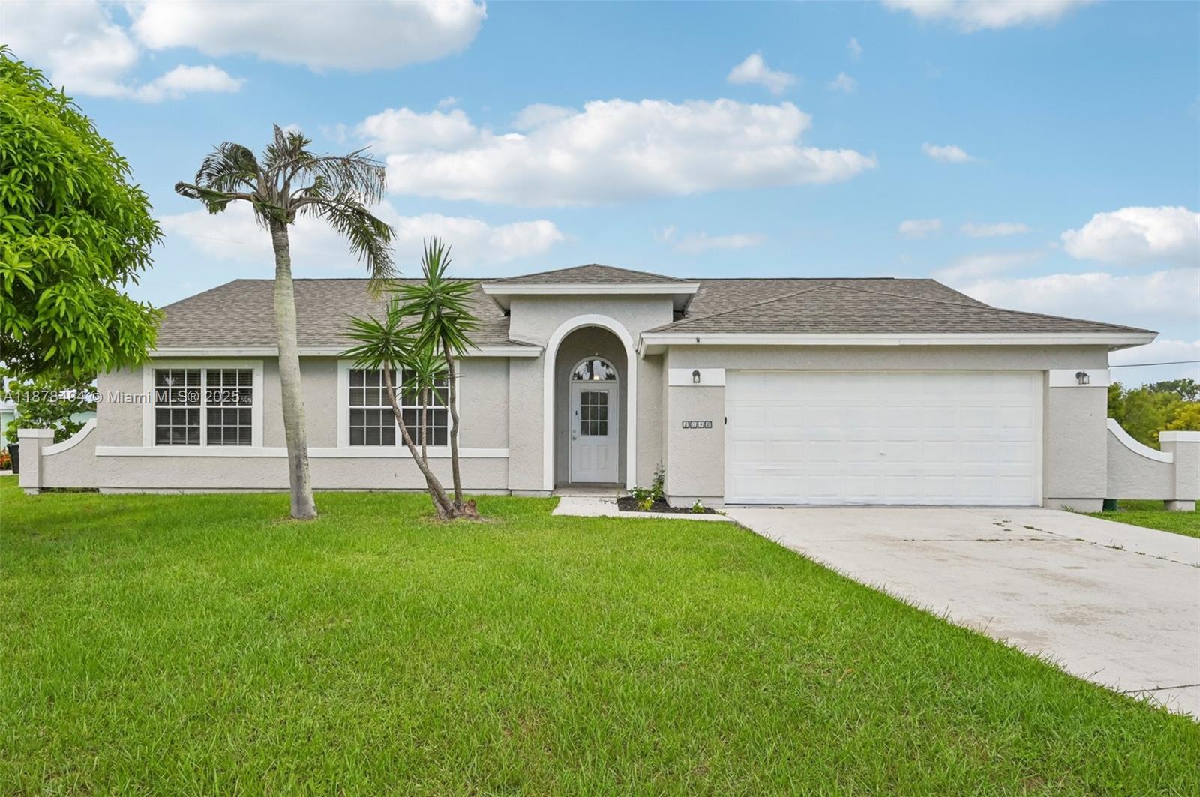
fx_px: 683
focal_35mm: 20
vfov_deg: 60.6
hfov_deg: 82.6
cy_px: 398
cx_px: 600
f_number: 8
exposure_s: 1/1600
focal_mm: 20.5
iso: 800
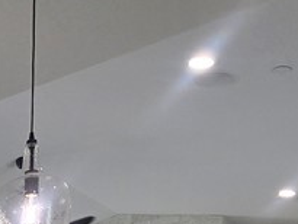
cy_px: 524
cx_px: -99
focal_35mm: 65
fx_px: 560
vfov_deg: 14.9
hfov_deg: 25.3
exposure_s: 1/120
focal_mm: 2.2
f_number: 2.2
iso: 50
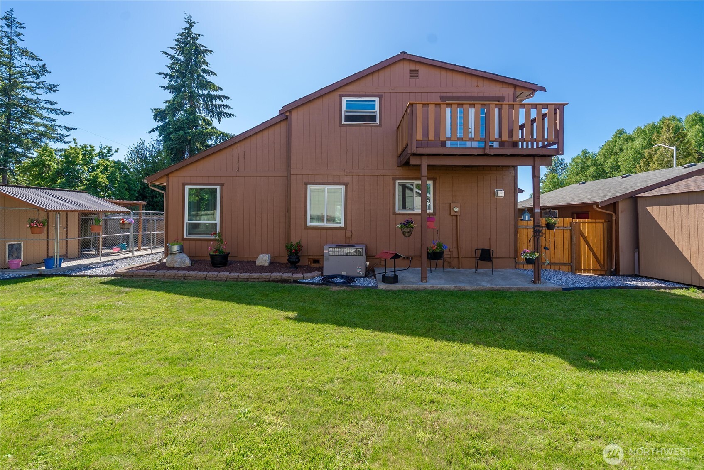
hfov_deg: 108.3
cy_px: 235
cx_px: 352
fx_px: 254
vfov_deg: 85.5
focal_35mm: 13
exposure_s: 1/125
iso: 80
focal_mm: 13
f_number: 7.1
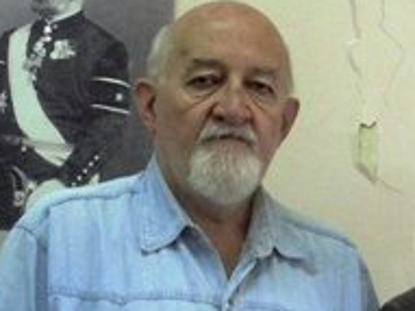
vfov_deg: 16.6
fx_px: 1066
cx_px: 442
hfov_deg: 21.1
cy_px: 176
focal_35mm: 89
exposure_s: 1/60
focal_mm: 6.2
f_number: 3
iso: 800
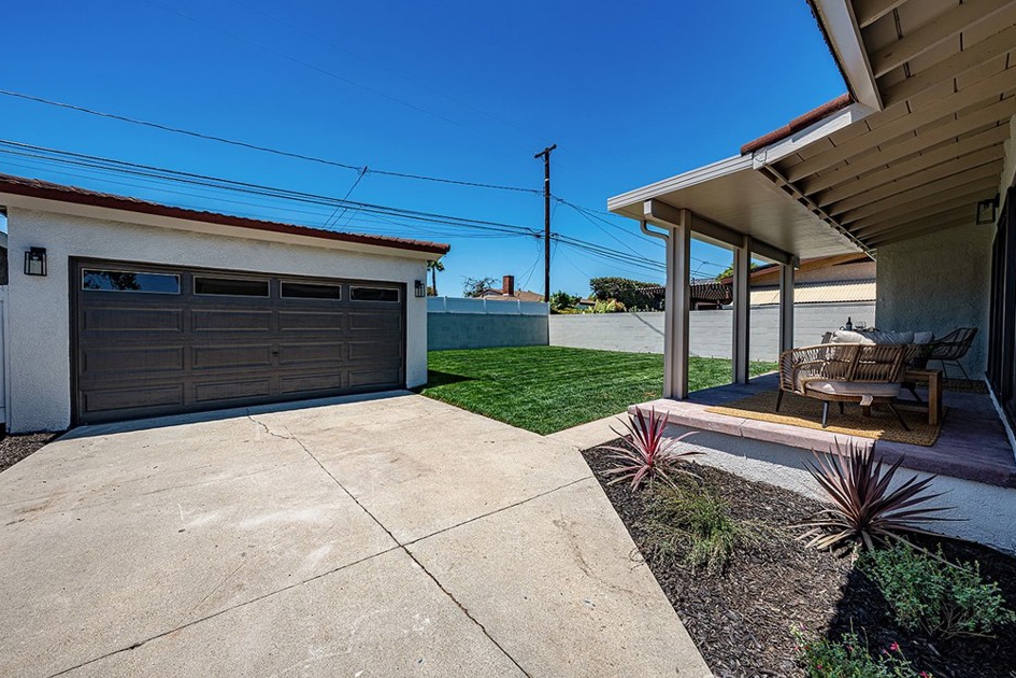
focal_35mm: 13
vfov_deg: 85.4
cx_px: 485
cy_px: 333
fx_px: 367
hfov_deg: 108.3
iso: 80
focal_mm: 12
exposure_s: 1/250
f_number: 8
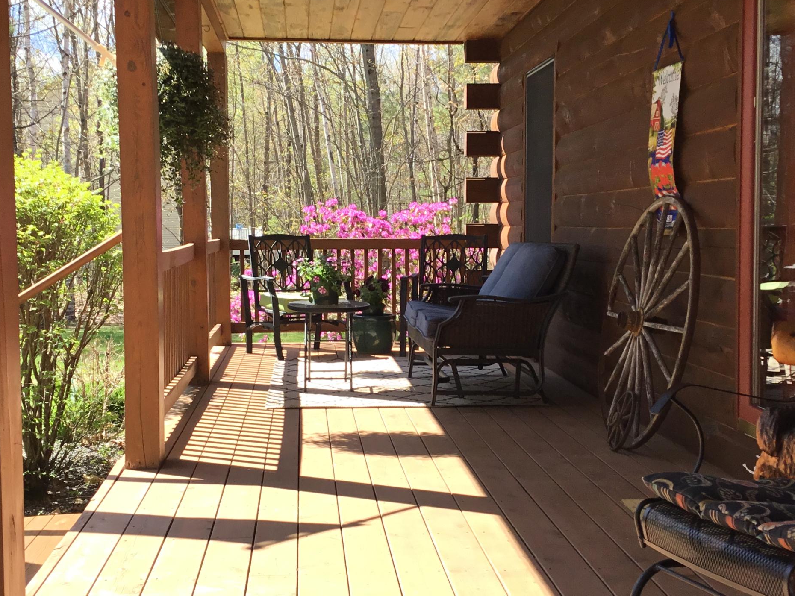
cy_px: 311
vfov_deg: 29.1
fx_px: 1148
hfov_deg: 38.2
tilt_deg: -4.4
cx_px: 376
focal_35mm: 50
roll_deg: -0.4
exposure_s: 1/382
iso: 25
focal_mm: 3.3
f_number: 2.4
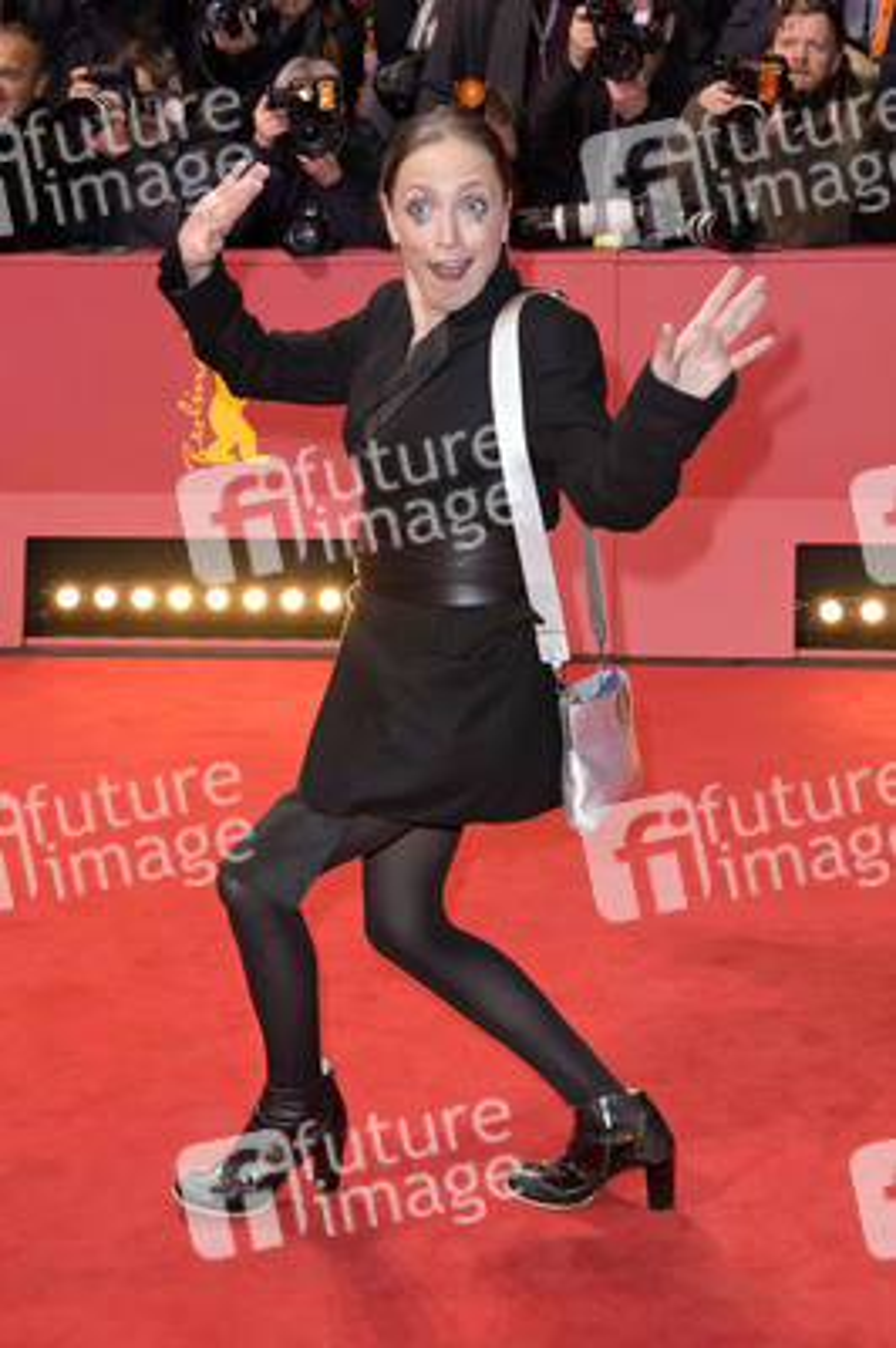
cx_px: 448
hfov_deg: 26.9
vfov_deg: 39.6
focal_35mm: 50
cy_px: 674
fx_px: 1870
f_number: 5.6
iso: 1000
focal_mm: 50
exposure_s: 1/160
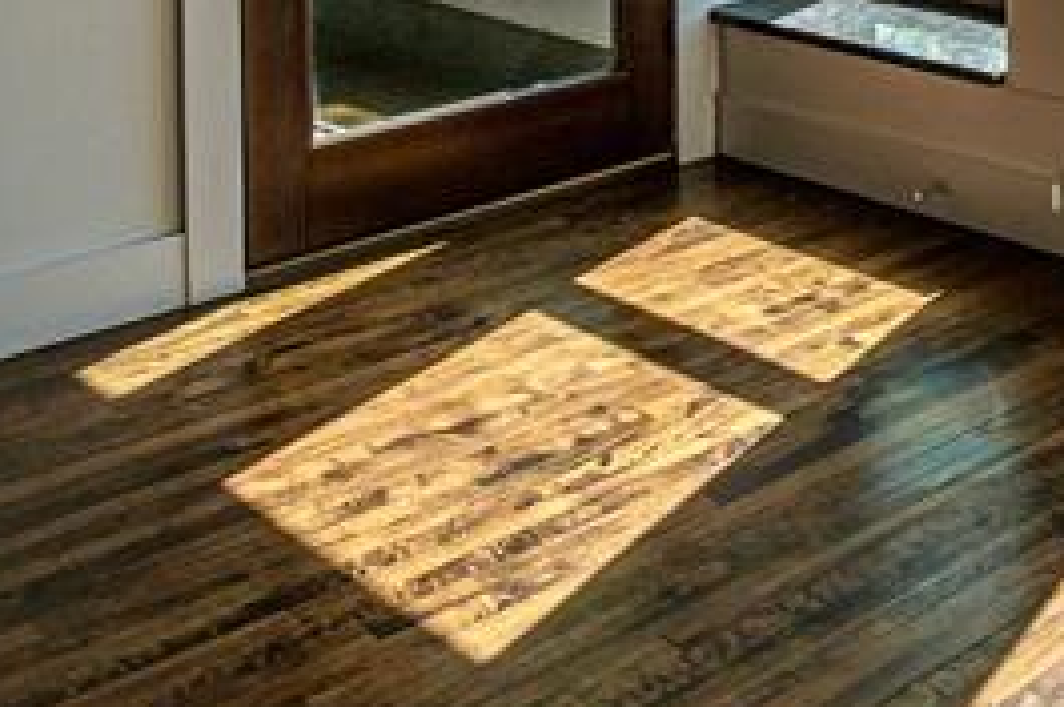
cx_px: 1502
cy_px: -374
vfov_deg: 19.9
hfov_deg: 26.9
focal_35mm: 58
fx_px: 1712
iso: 200
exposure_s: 1/320
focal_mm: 15
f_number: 9
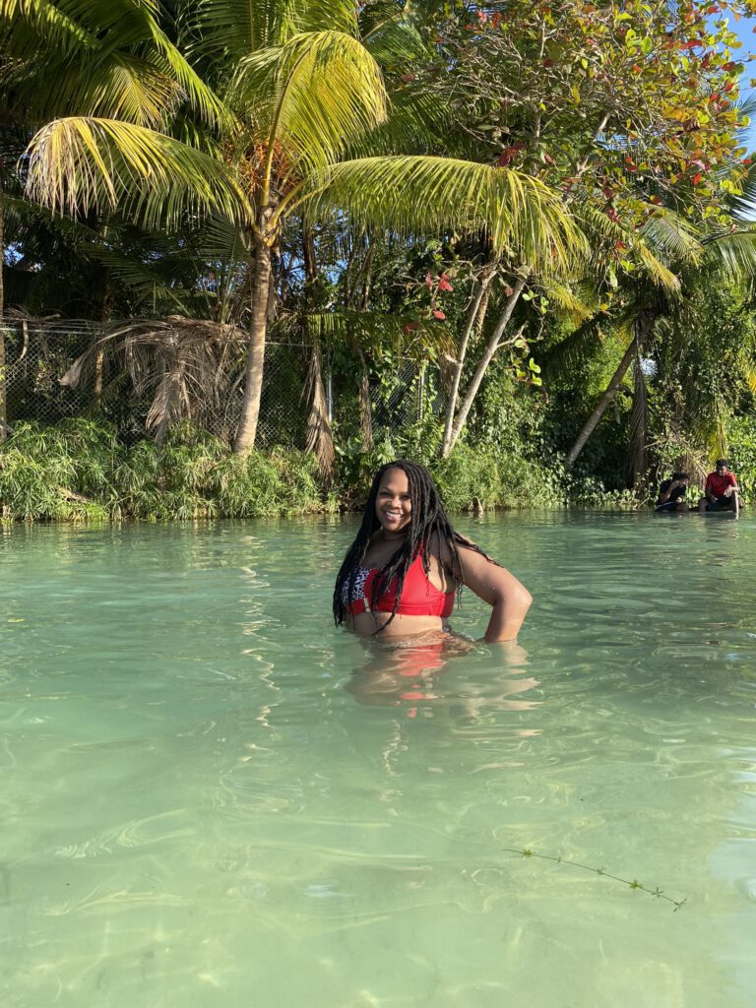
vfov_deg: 67.3
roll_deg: -0.4
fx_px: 757
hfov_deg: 53.1
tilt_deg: -1.1
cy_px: 504
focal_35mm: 26
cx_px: 378
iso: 32
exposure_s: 1/658
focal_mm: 4.25
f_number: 1.8
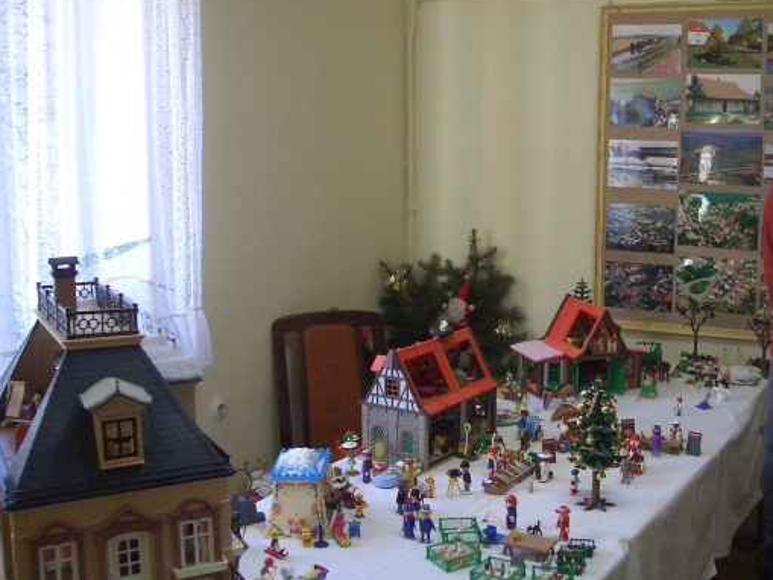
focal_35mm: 44
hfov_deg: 42.7
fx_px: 983
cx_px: 472
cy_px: 258
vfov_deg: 32.9
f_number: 2.6
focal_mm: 5.8
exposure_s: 1/100
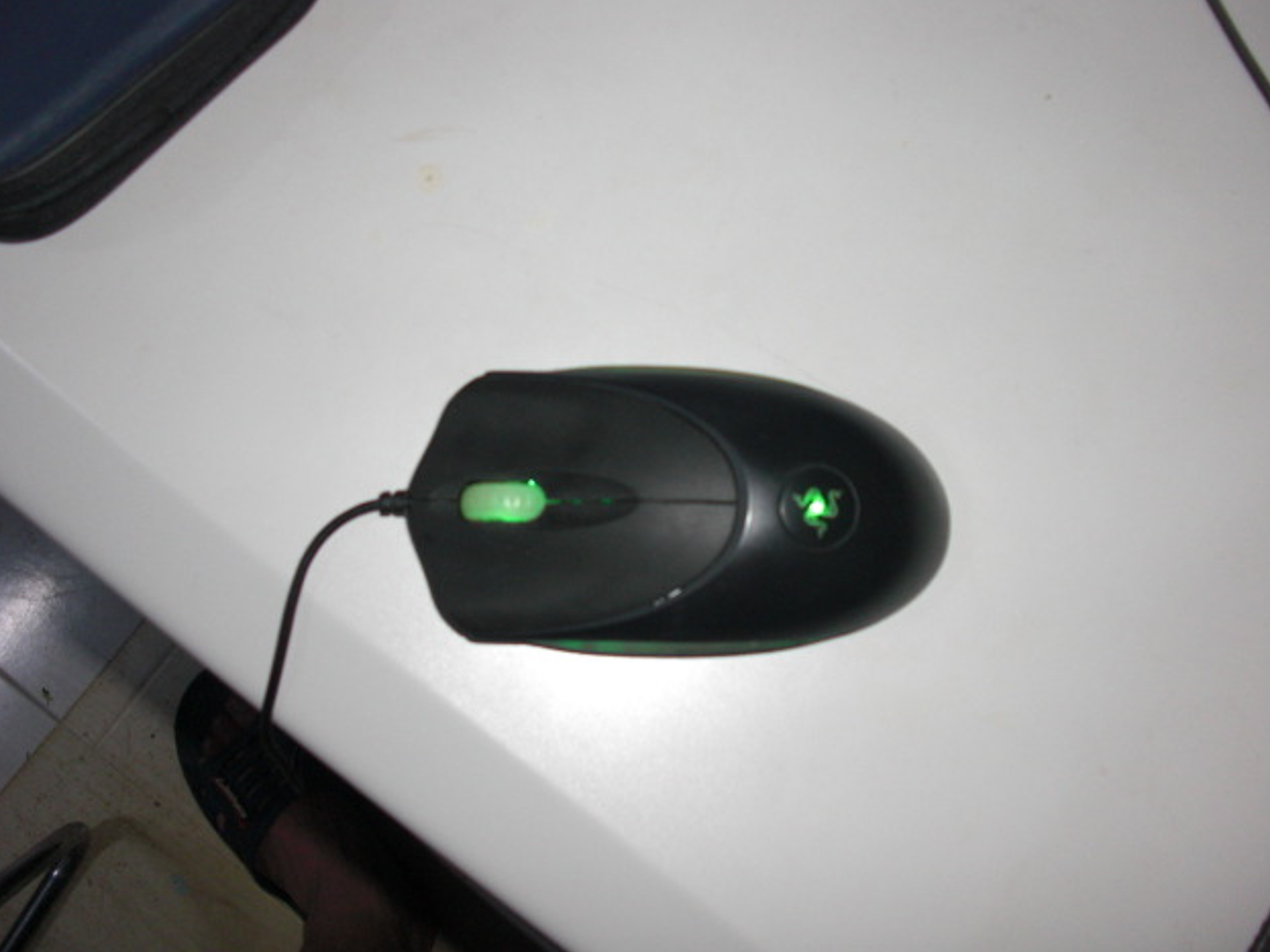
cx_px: 624
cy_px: 483
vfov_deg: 38.7
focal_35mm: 37
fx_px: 1357
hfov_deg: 50.1
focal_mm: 6.3
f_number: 2.8
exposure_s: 1/60
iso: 200
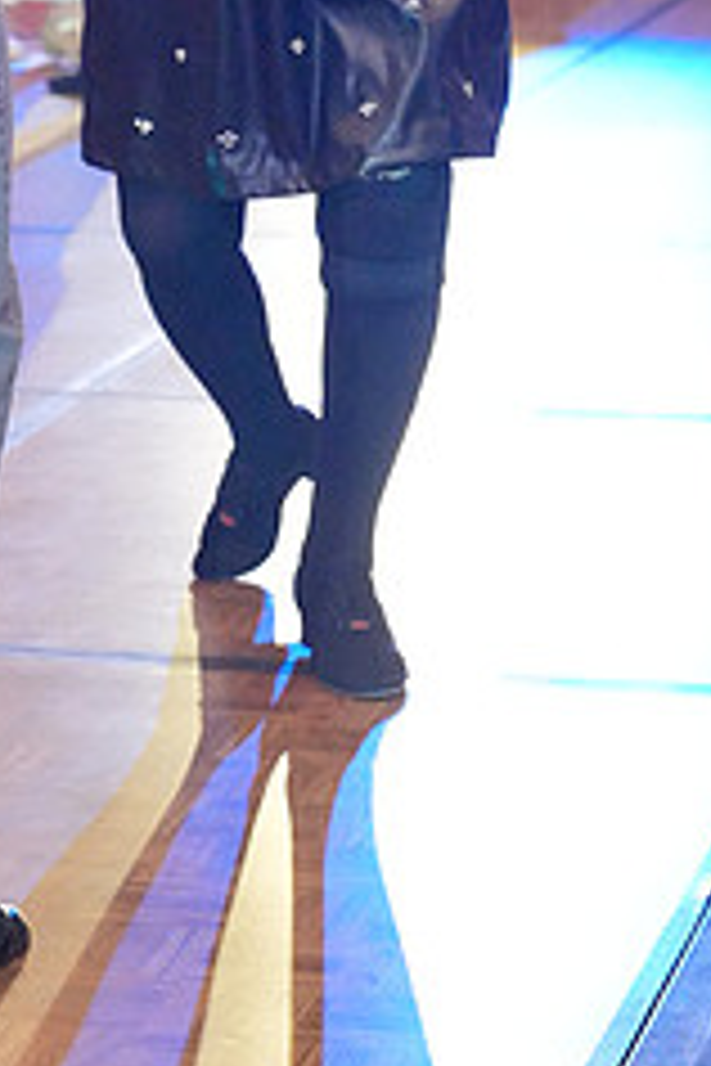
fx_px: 4058
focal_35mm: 137
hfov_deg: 10.0
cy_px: -211
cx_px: 160
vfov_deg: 14.5
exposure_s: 1/400
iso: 12800
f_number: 4
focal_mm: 56
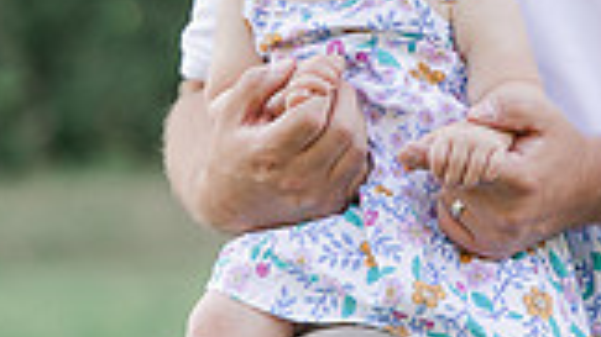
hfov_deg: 3.5
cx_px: 486
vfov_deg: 2.0
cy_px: -198
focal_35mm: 620
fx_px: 9877
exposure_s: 1/200
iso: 320
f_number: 4.5
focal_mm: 165
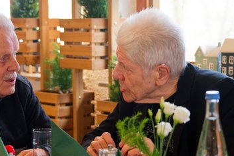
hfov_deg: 18.6
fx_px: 715
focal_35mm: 110
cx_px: 88
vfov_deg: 12.5
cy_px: 78
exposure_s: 1/25
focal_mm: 84
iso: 4000
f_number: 6
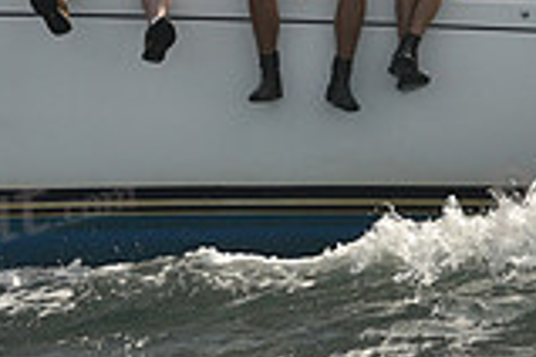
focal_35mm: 300
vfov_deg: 4.6
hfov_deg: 6.9
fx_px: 4466
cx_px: 314
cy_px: 22
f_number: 6.3
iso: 320
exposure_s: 1/1000
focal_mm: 82
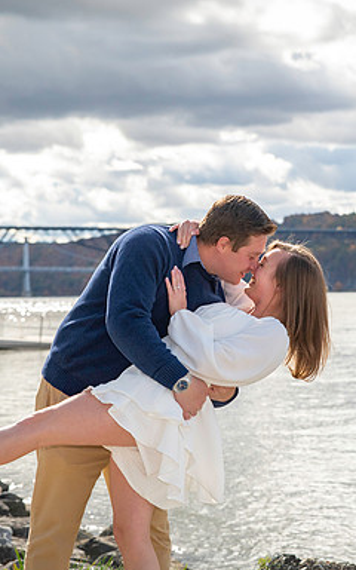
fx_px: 1444
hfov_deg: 14.1
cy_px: 285
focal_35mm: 93
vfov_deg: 22.3
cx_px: 193
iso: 1250
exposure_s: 1/8000
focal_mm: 58
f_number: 3.5
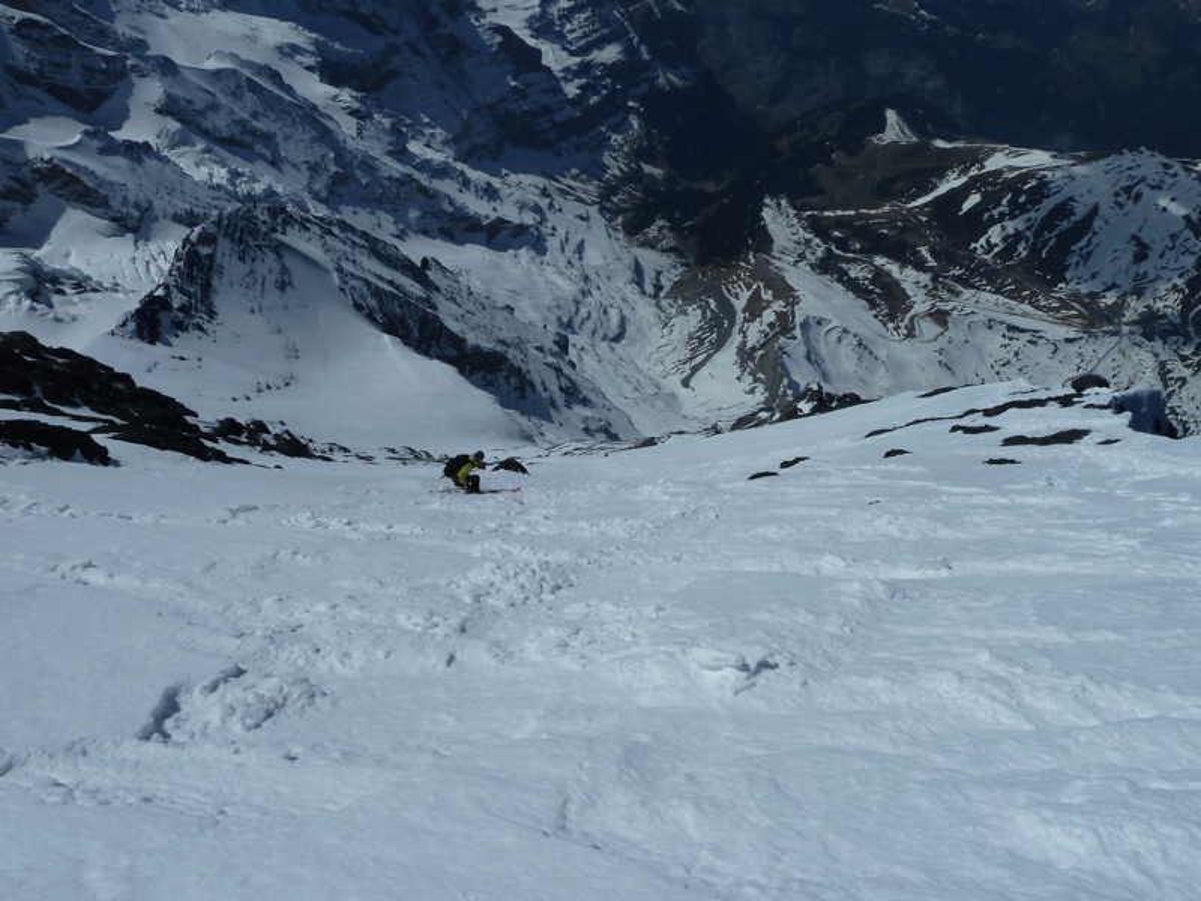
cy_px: 450
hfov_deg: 69.4
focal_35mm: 25
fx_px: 867
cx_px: 600
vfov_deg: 54.9
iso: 80
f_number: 6.3
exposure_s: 1/1600
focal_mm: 4.1
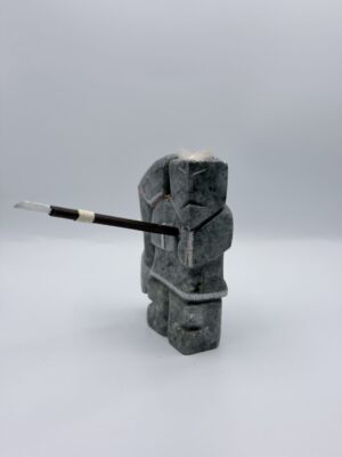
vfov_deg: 39.7
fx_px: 632
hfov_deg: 30.3
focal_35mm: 48
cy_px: 228
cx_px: 171
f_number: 1.78
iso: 64
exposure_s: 1/1931
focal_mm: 6.76
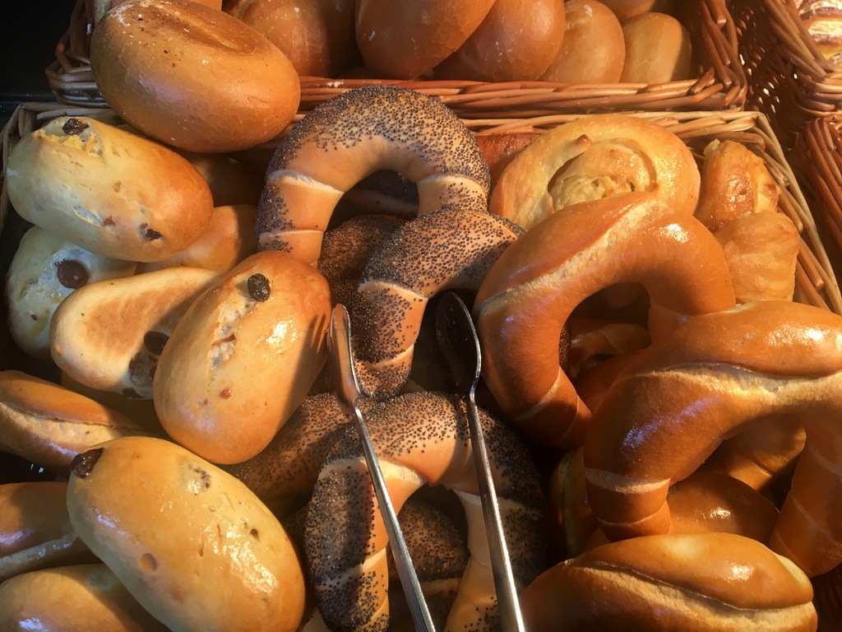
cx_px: 421
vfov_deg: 48.2
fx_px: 705
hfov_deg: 61.7
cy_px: 316
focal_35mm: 29
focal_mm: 4.15
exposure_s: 1/33
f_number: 2.2
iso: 25
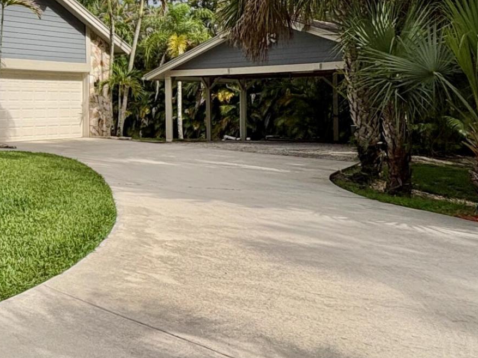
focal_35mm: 46
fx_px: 635
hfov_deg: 33.9
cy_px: 113
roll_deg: +1.2
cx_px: -85
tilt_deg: +0.9
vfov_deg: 31.2
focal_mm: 2.22
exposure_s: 1/2342
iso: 50
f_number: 2.2
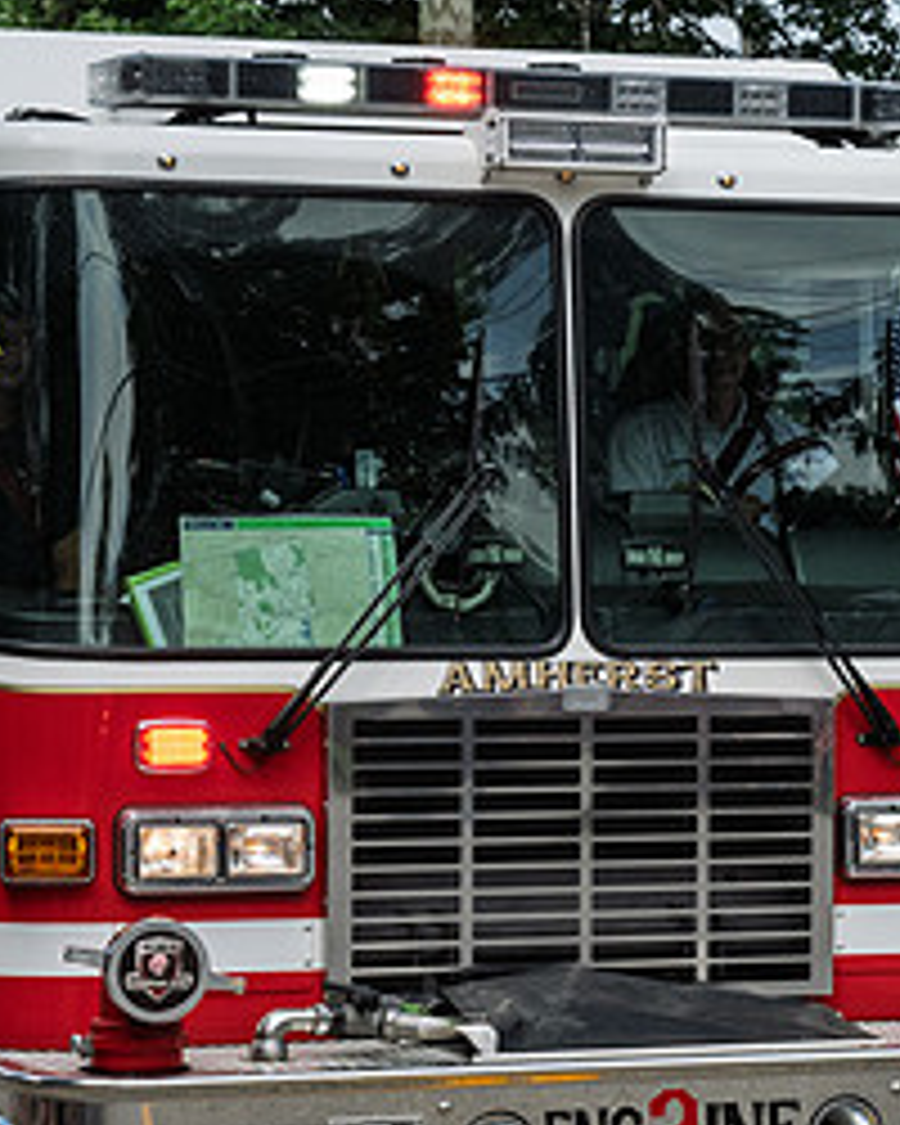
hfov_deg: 10.3
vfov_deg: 12.9
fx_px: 4961
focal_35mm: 149
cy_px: 582
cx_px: 699
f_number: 6.3
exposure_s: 1/1600
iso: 500
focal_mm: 45
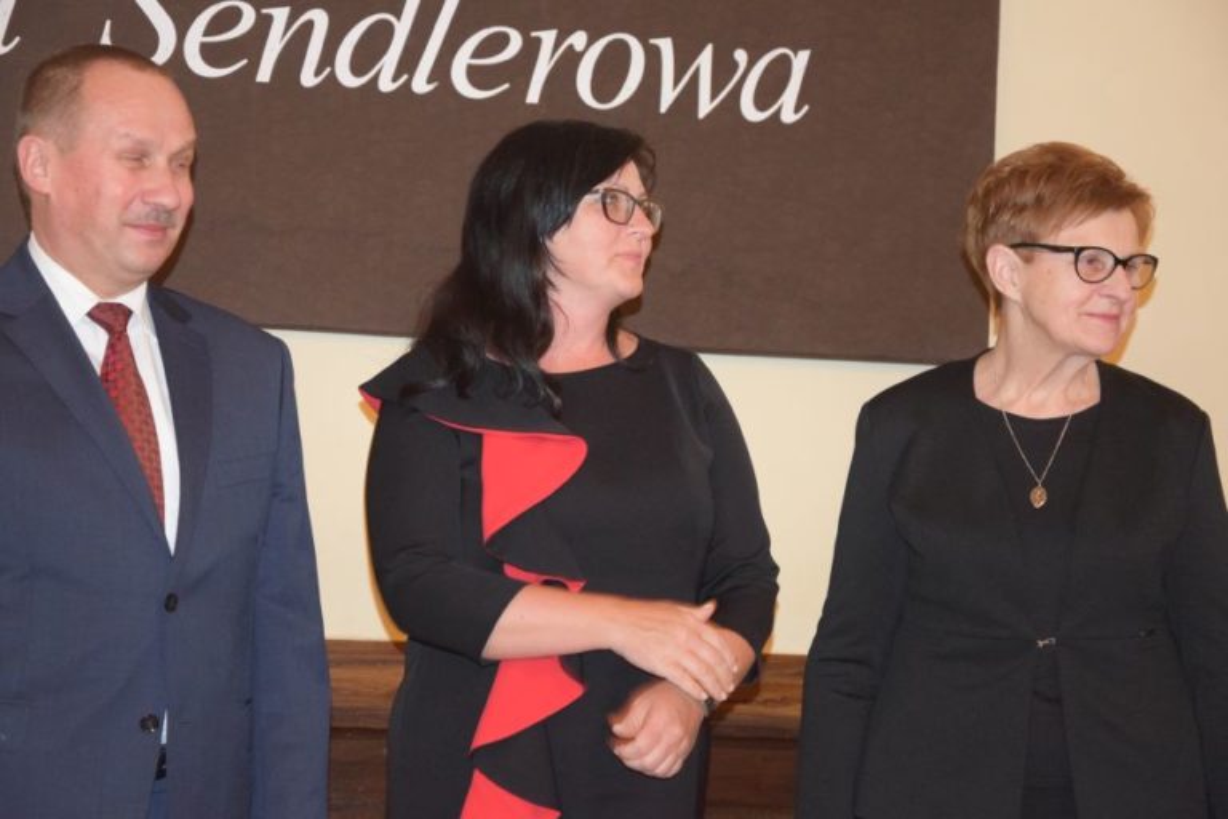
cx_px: 614
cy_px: 410
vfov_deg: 13.8
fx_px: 3377
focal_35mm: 99
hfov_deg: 20.6
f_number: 5.3
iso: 3200
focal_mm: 66
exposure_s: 1/60
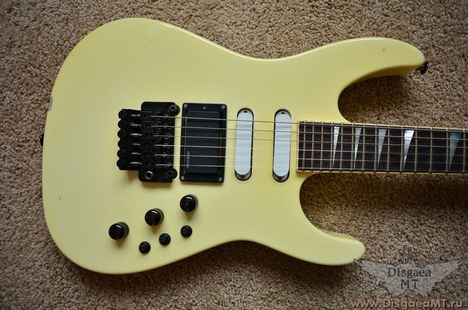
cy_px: 155
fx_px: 363
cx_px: 234
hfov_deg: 65.6
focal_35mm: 28
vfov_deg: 46.2
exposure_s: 1/40
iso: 500
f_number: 2.8
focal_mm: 18.5
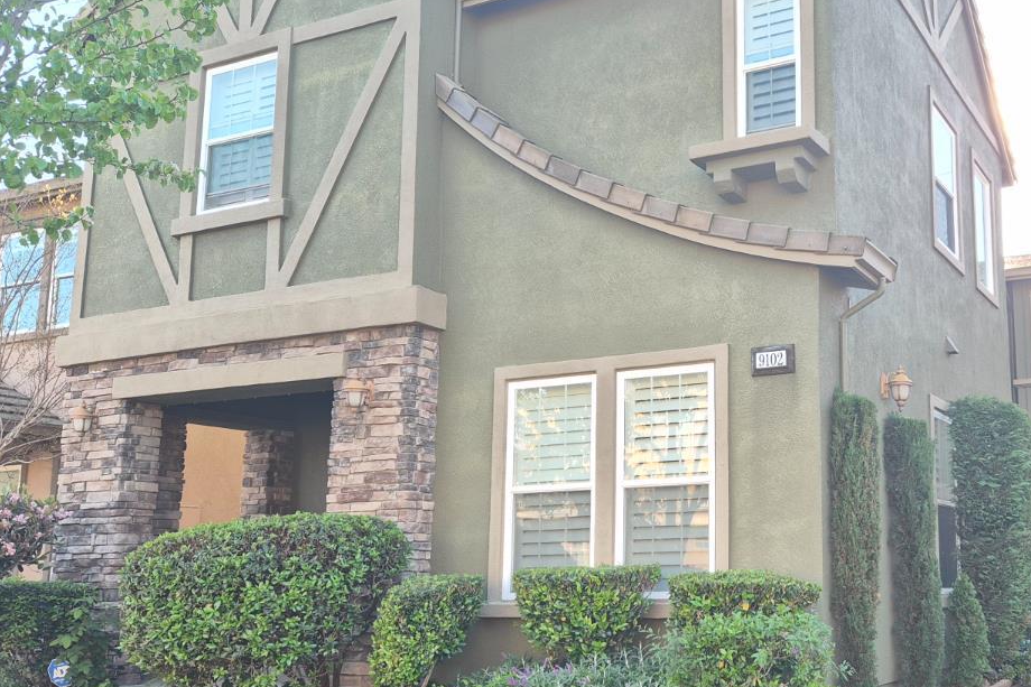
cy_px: 393
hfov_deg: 48.0
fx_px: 1117
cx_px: 749
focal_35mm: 39
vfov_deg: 34.1
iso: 40
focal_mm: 5.4
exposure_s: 1/180
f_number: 1.8
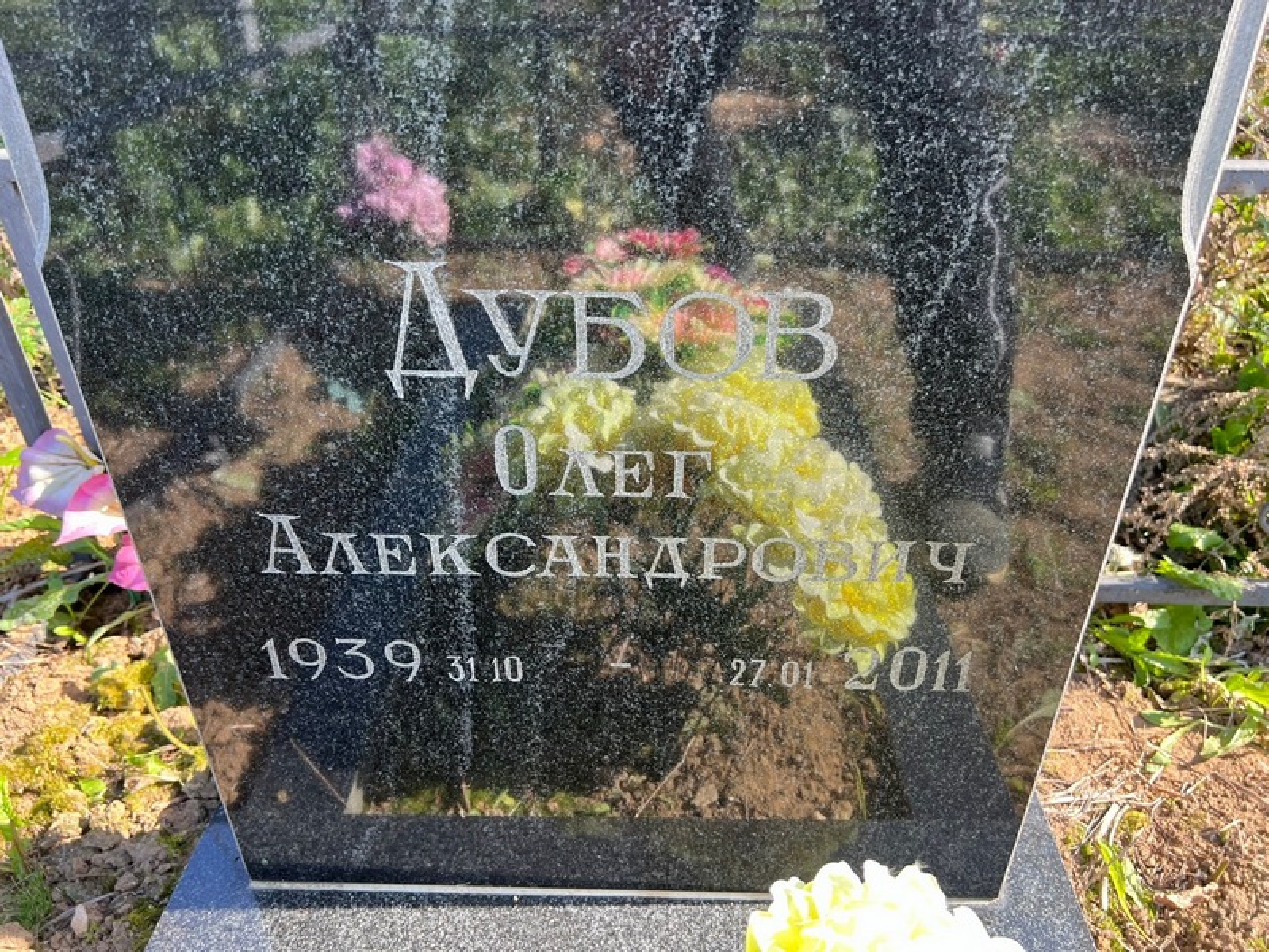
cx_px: 634
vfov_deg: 53.1
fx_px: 953
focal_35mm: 26
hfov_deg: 67.3
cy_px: 476
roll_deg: +1.5
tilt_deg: -35.0
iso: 50
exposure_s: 1/298
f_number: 1.5
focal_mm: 5.7
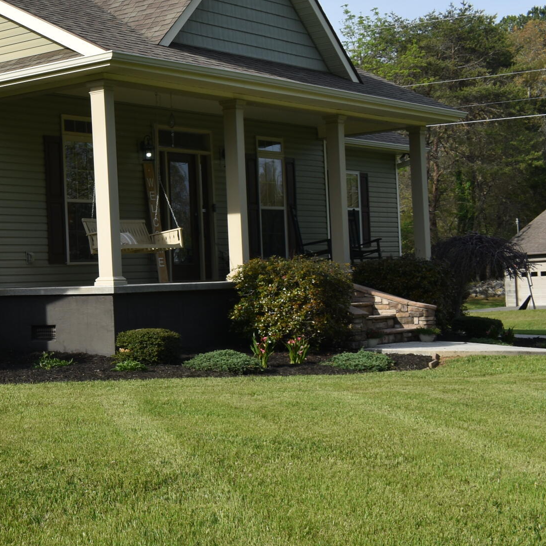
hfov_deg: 22.3
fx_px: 1249
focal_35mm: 70
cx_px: -147
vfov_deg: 24.7
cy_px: 280
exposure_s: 1/200
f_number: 10
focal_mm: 20
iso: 100
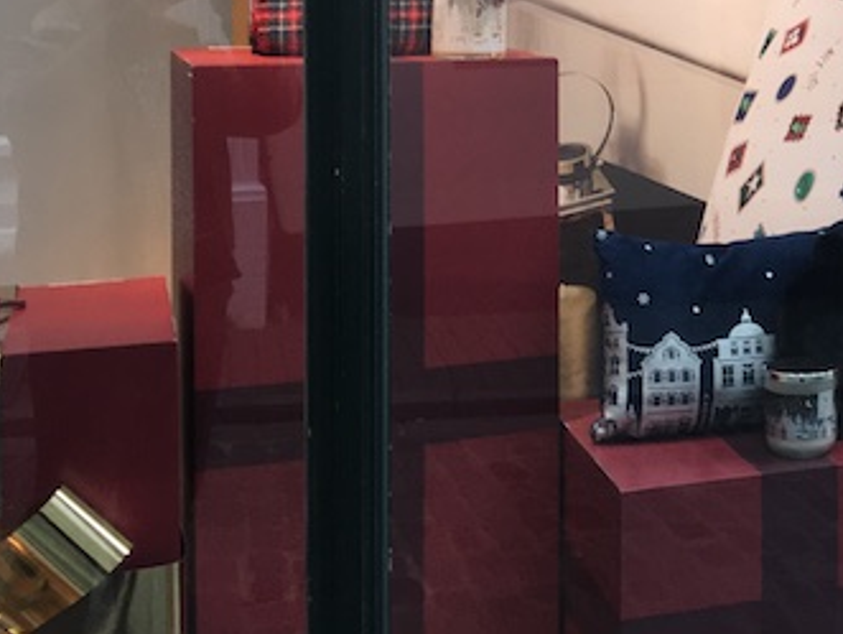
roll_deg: +0.2
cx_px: 965
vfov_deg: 20.5
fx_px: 1707
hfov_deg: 25.4
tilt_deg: -1.3
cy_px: 20
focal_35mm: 70
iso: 40
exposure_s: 1/100
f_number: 2.2
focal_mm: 4.15
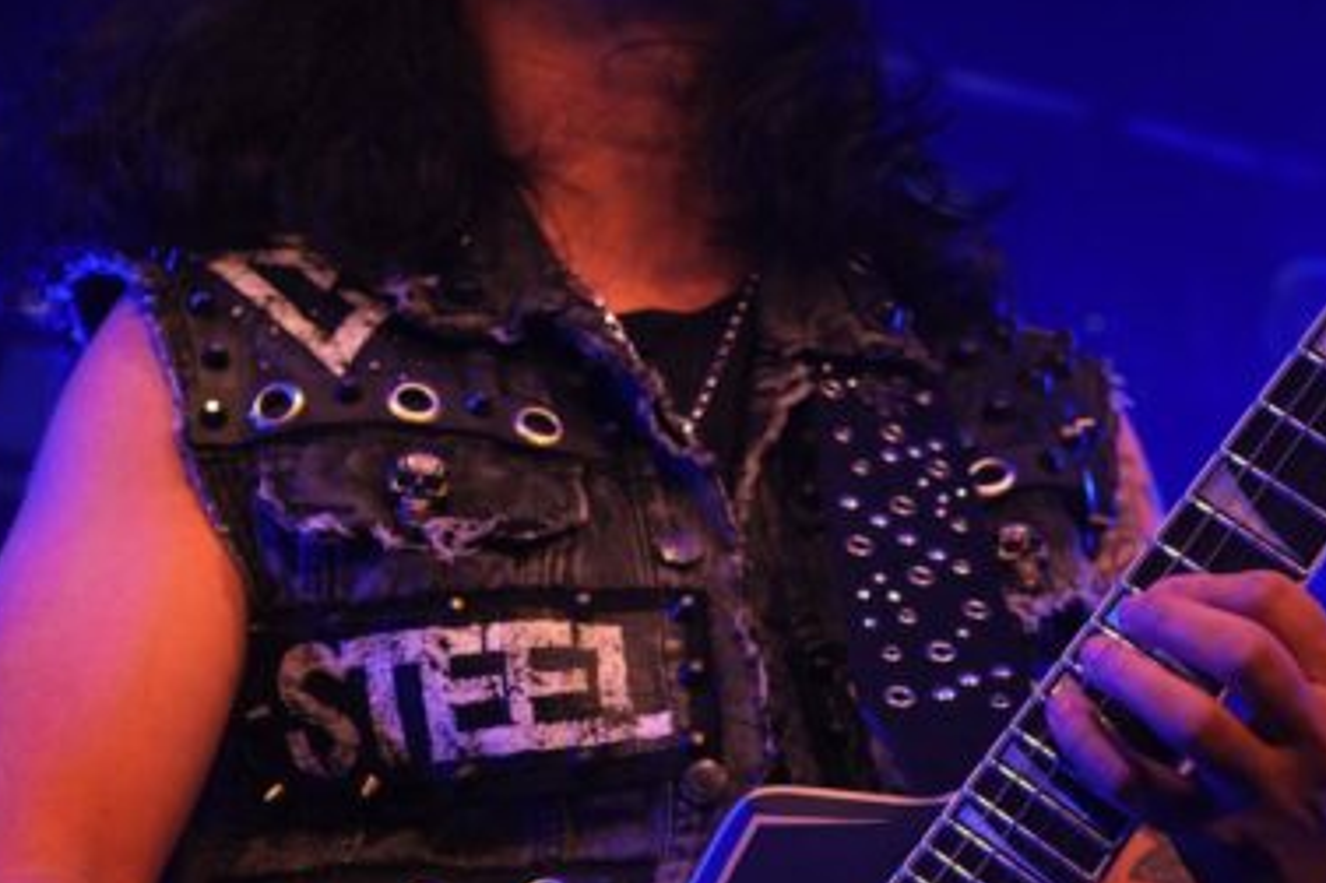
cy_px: 415
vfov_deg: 12.8
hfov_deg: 19.0
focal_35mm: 107
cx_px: 1016
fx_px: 3940
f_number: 4
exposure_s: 1/60
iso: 320
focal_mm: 35
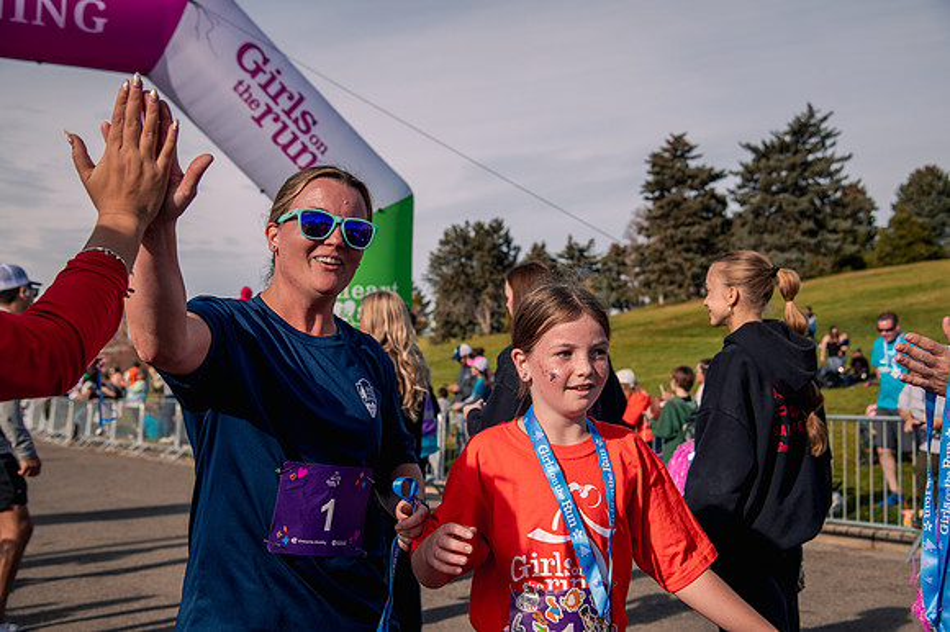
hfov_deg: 41.1
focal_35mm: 48
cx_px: 475
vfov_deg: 28.0
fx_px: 1266
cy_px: 316
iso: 200
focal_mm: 48
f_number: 5.6
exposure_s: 1/800
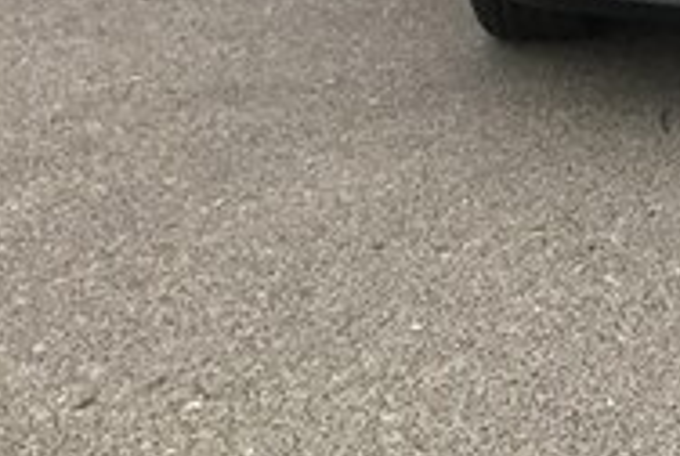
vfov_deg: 12.7
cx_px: 832
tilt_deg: -10.3
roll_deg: +0.6
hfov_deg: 18.8
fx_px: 1930
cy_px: -255
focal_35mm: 102
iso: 20
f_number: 1.8
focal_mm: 3.99
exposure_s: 1/199
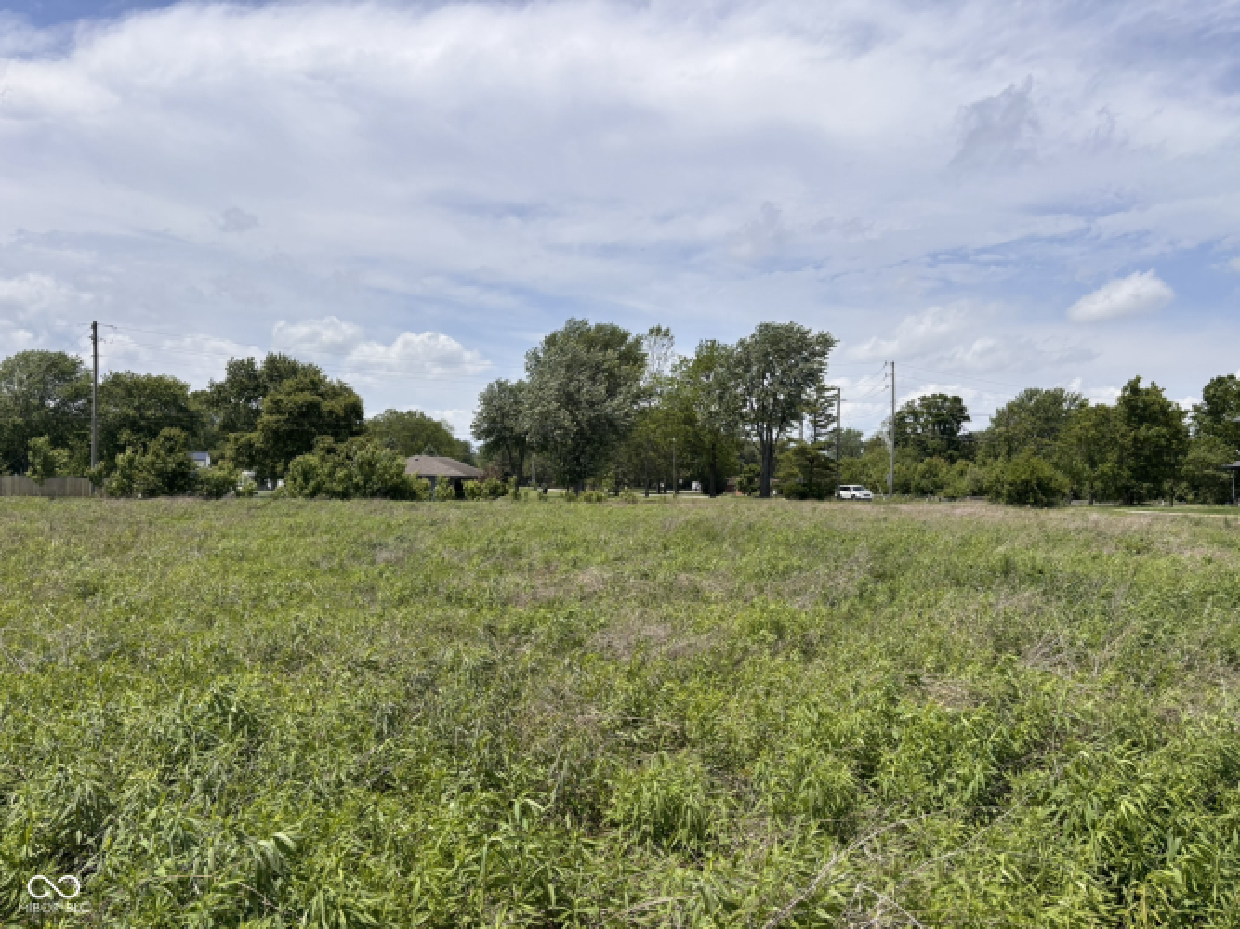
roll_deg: -0.9
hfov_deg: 67.3
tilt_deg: +1.5
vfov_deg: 53.0
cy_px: 464
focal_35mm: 26
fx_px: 931
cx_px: 620
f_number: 1.6
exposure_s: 1/5348
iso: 50
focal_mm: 5.96
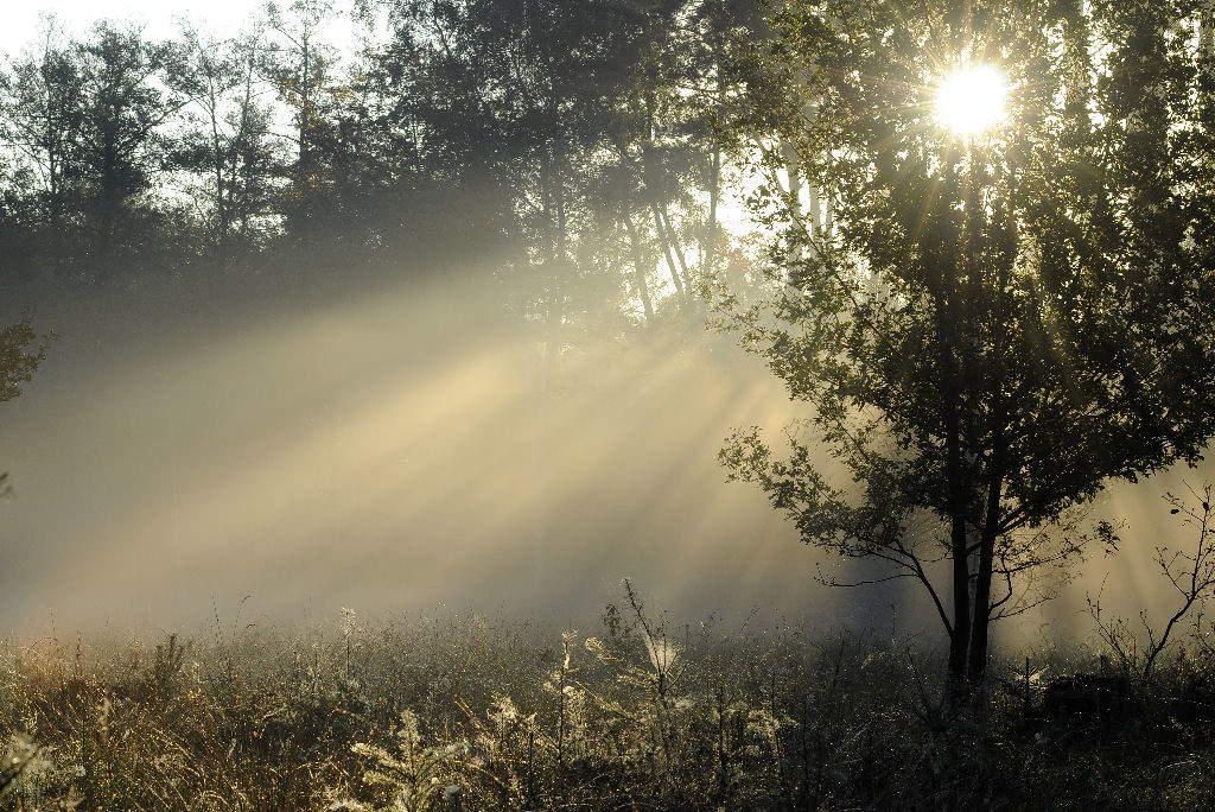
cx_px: 608
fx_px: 3546
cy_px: 406
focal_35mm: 105
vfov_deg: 13.1
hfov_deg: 19.4
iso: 400
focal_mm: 70
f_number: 7.1
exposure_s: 1/400
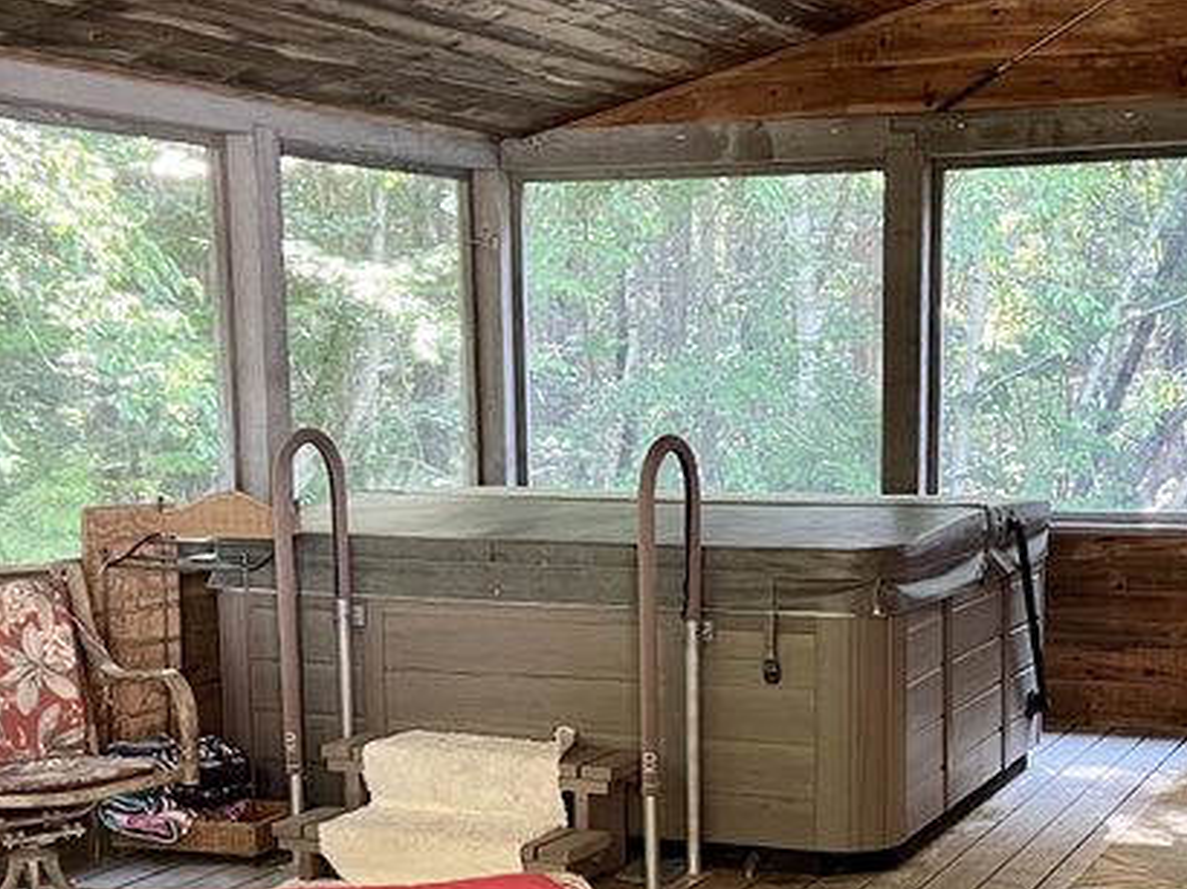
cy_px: 689
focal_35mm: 65
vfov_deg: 22.3
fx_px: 2228
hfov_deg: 29.8
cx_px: 689
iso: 160
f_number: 1.5
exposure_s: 1/60
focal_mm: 5.7
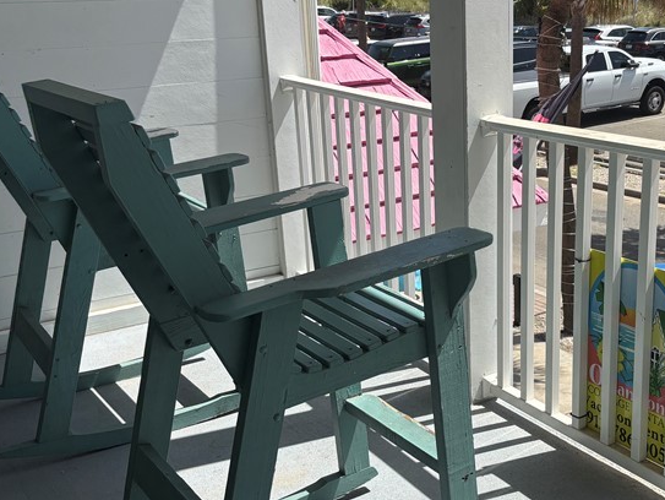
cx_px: 445
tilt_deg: -15.6
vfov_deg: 29.7
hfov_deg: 38.4
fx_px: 942
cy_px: 286
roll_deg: +2.1
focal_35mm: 49
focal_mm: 5.96
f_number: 1.6
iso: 50
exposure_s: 1/3106
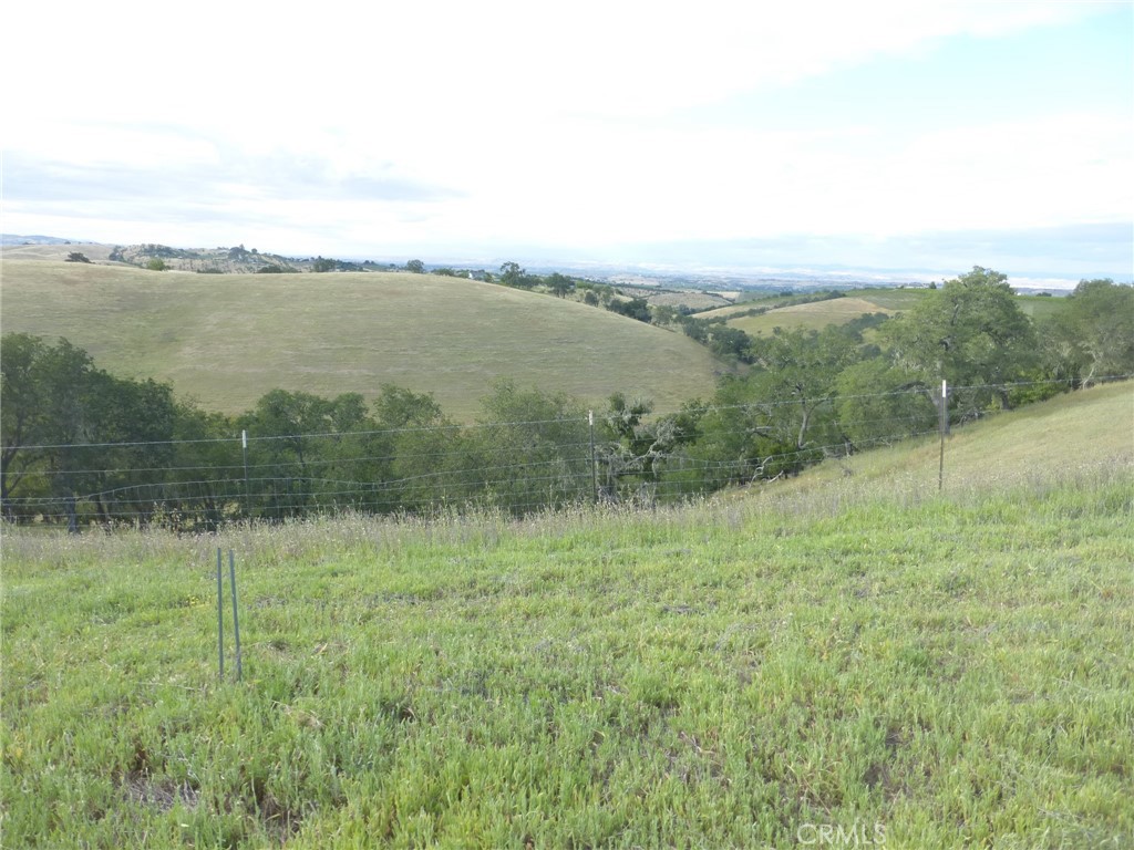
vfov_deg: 56.8
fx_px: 786
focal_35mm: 24
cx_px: 567
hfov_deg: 71.6
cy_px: 425
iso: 100
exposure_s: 1/200
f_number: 4
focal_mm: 4.3
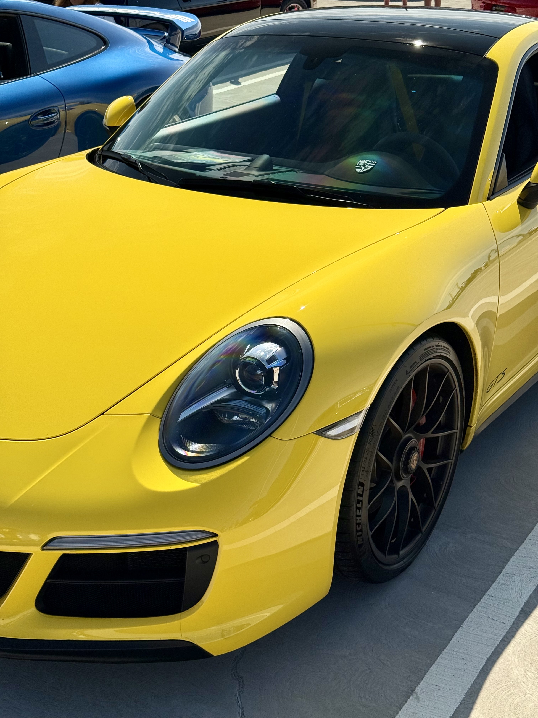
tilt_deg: -24.9
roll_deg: -0.5
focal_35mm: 48
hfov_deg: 30.3
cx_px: 269
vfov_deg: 39.7
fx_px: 995
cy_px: 359
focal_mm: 6.76
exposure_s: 1/5208
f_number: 1.78
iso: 64
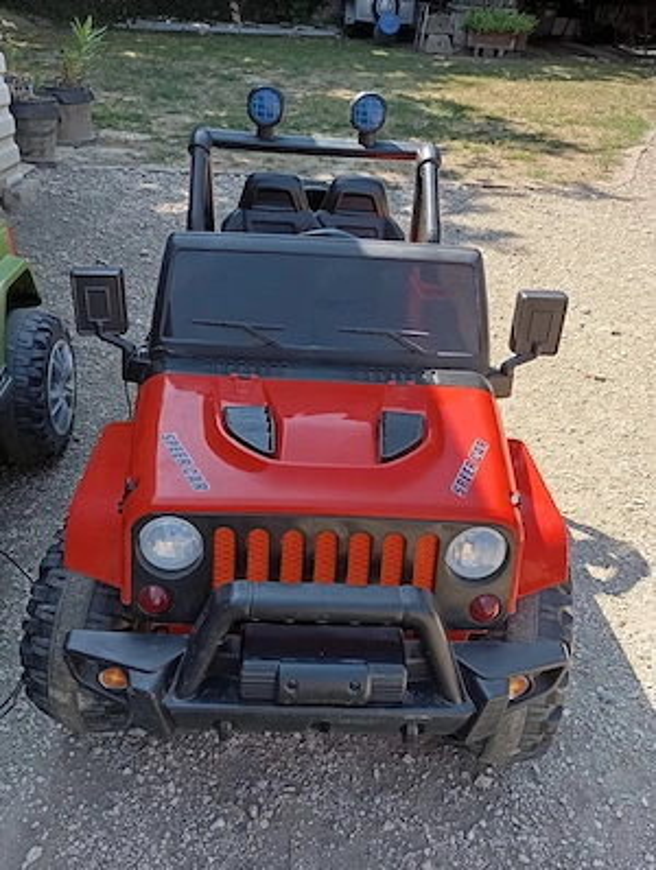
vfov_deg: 63.4
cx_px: 328
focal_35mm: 28
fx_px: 705
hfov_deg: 49.9
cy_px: 435
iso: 103
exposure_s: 1/152
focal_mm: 4.27
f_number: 1.8
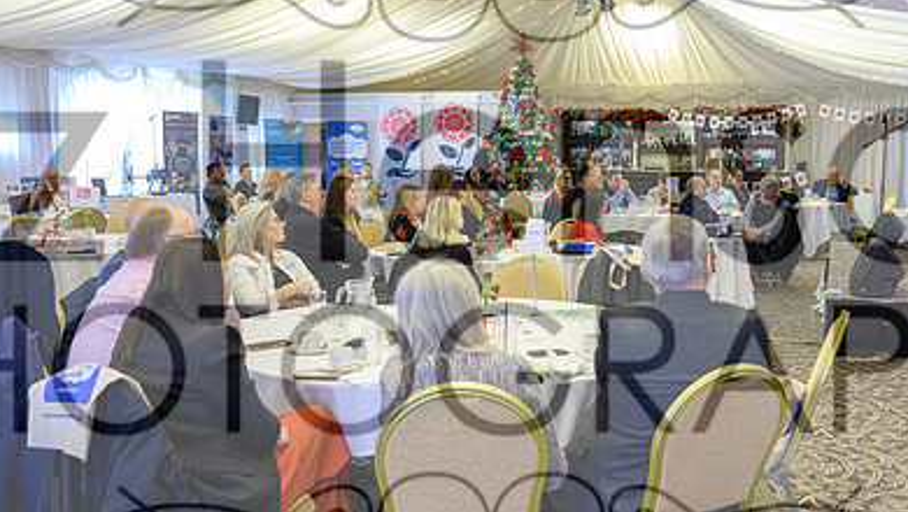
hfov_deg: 48.2
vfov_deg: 28.4
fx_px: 1012
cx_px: 506
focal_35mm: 42
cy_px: 236
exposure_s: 1/100
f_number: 4
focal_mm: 24
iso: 8000
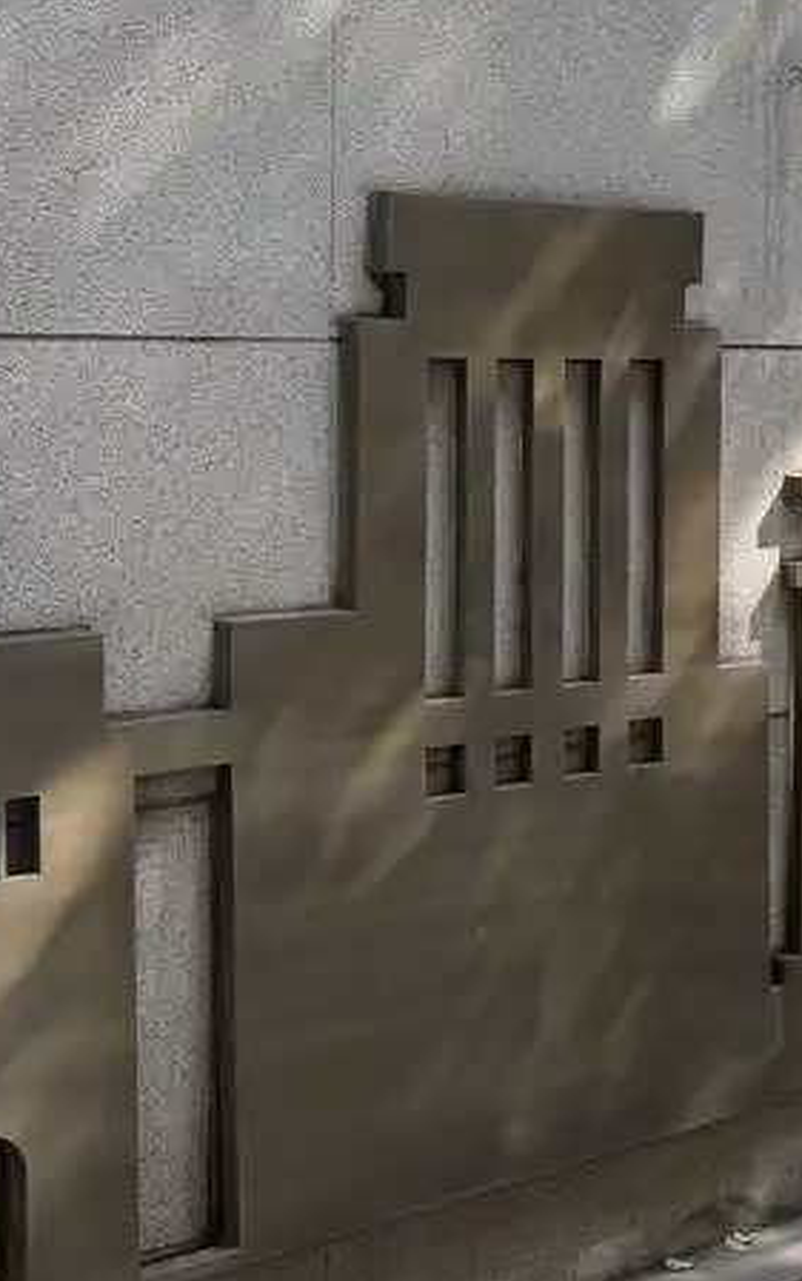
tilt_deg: +0.4
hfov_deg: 15.7
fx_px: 2376
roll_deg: +0.0
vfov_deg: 29.8
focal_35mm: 68
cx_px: 1538
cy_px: 340
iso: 100
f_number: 1.78
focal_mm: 6.76
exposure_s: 1/689
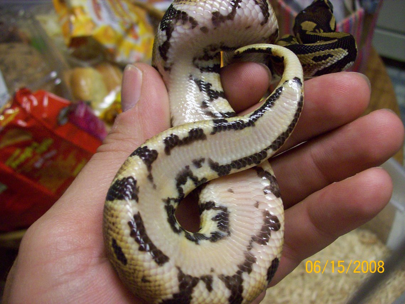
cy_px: 152
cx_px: 202
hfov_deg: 51.4
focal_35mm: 36
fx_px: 421
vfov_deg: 39.7
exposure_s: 1/32
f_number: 2.7
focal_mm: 6
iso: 146
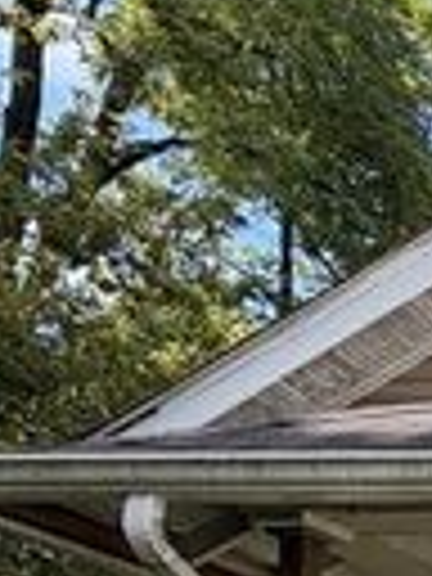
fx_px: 1215
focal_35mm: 73
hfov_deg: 13.6
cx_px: 1076
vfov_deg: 22.1
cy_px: 862
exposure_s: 1/502
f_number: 2.2
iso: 50
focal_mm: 2.22
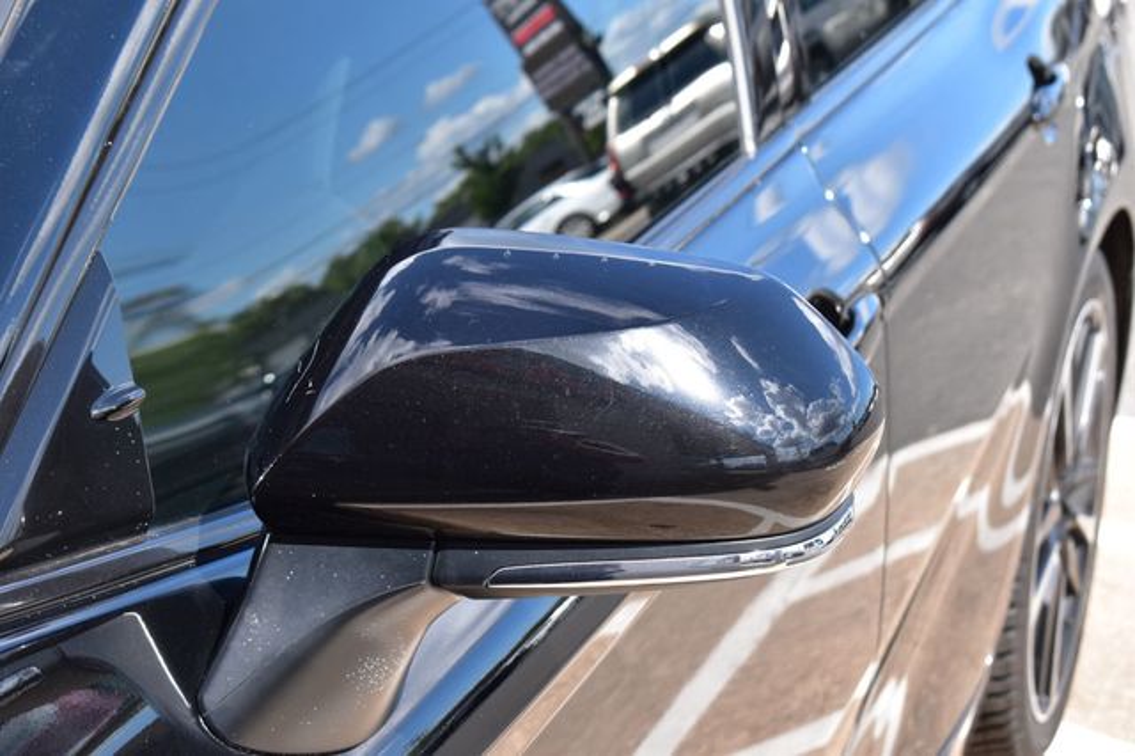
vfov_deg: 16.5
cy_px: 378
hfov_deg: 24.6
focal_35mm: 82
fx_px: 2600
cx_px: 568
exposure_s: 1/250
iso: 400
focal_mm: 55
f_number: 10
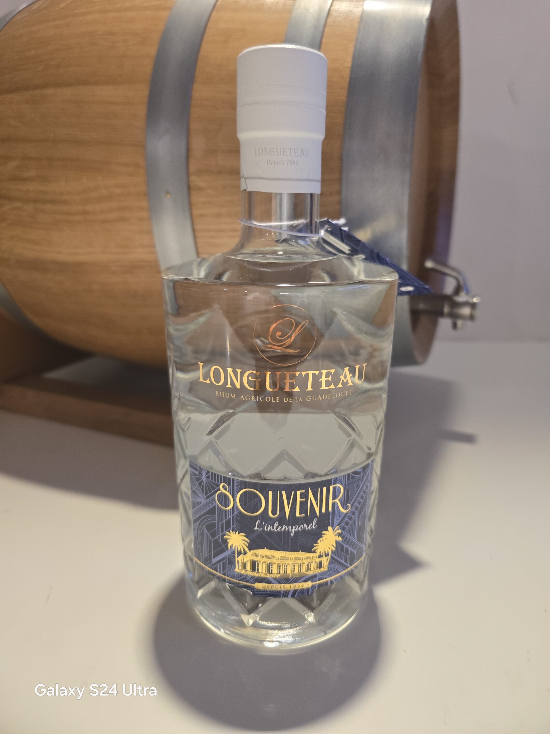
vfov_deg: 73.9
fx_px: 487
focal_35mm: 23
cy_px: 367
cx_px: 275
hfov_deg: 58.9
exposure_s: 1/100
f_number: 1.7
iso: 250
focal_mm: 6.3
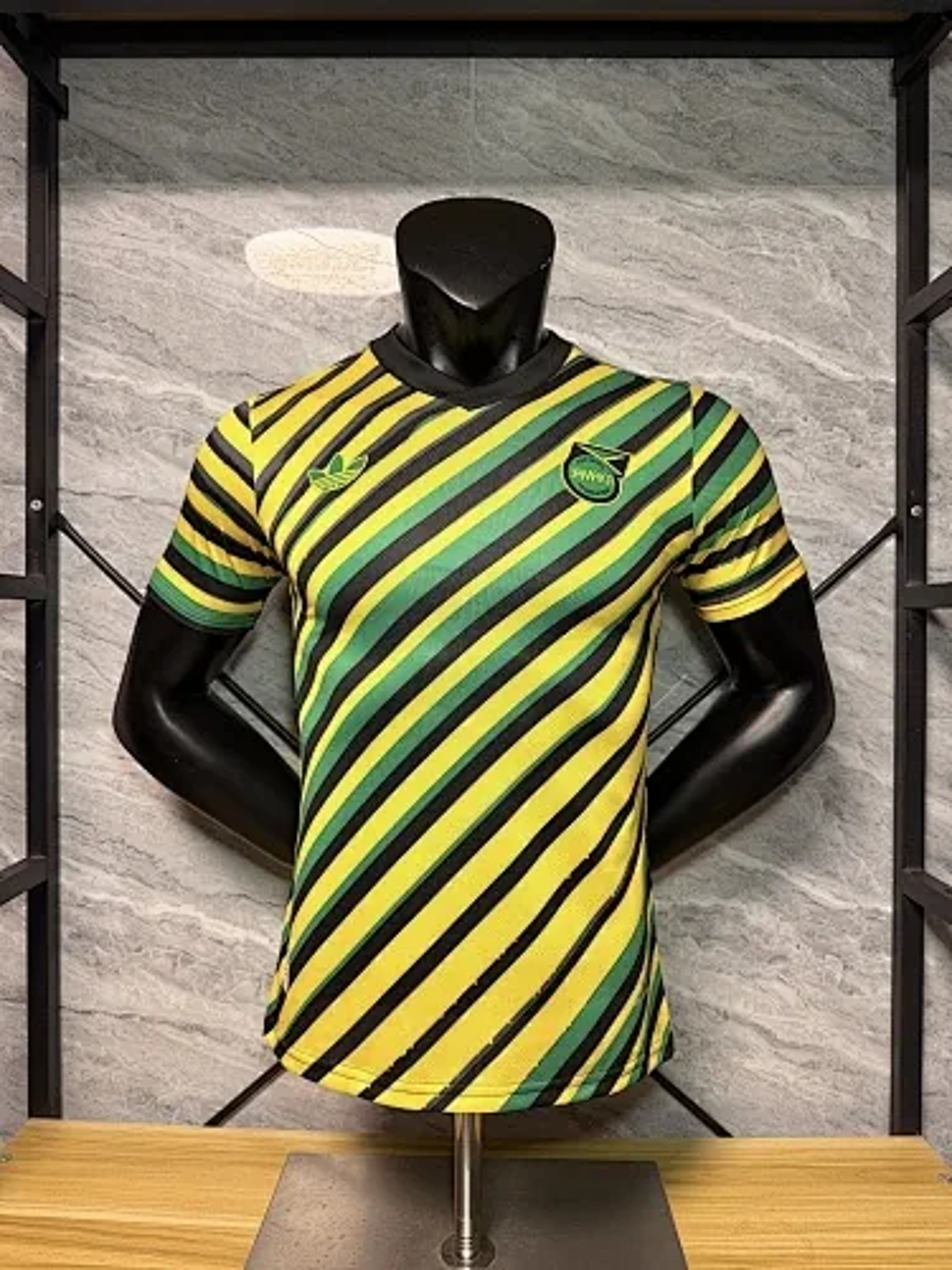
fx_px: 880
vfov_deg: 71.6
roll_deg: -0.6
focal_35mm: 24
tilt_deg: -0.5
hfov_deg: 56.8
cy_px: 635
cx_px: 476
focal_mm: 6.76
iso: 125
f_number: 1.78
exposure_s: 1/50
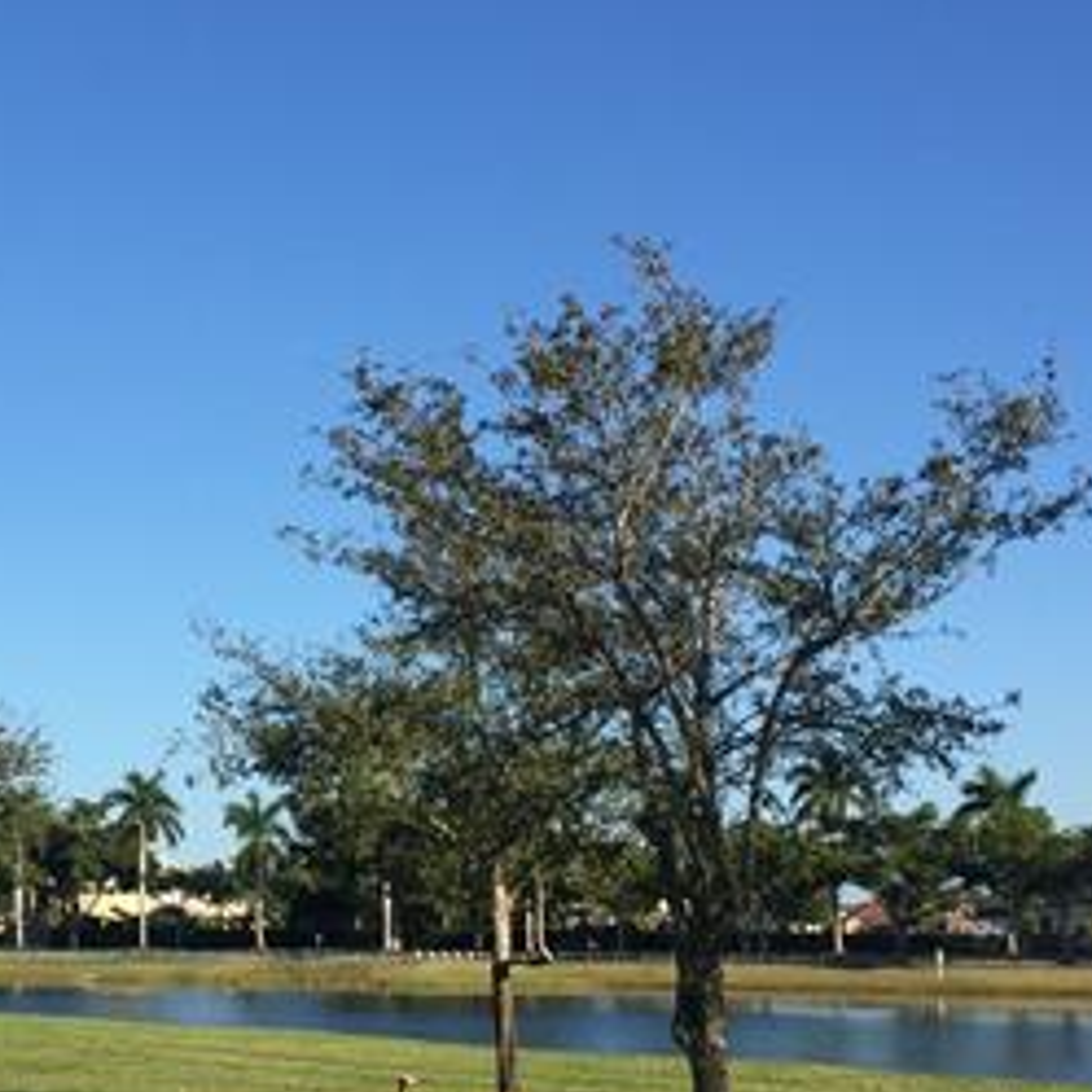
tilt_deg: +6.9
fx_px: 2356
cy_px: 653
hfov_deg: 25.5
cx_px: 180
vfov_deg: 26.1
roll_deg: -0.4
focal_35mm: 66
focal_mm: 4.15
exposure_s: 1/1799
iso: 32
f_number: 2.2
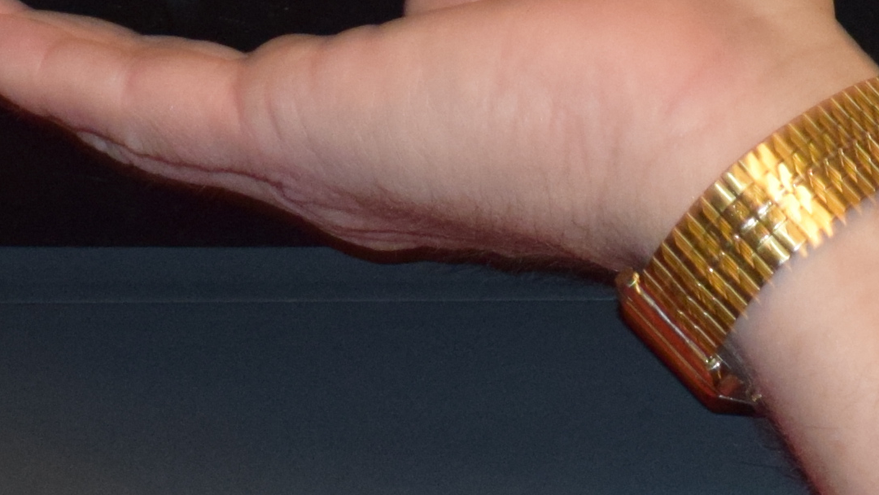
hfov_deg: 4.4
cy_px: -736
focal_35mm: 480
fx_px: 11188
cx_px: 1789
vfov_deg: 2.5
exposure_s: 1/60
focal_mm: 55
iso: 1250
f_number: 4
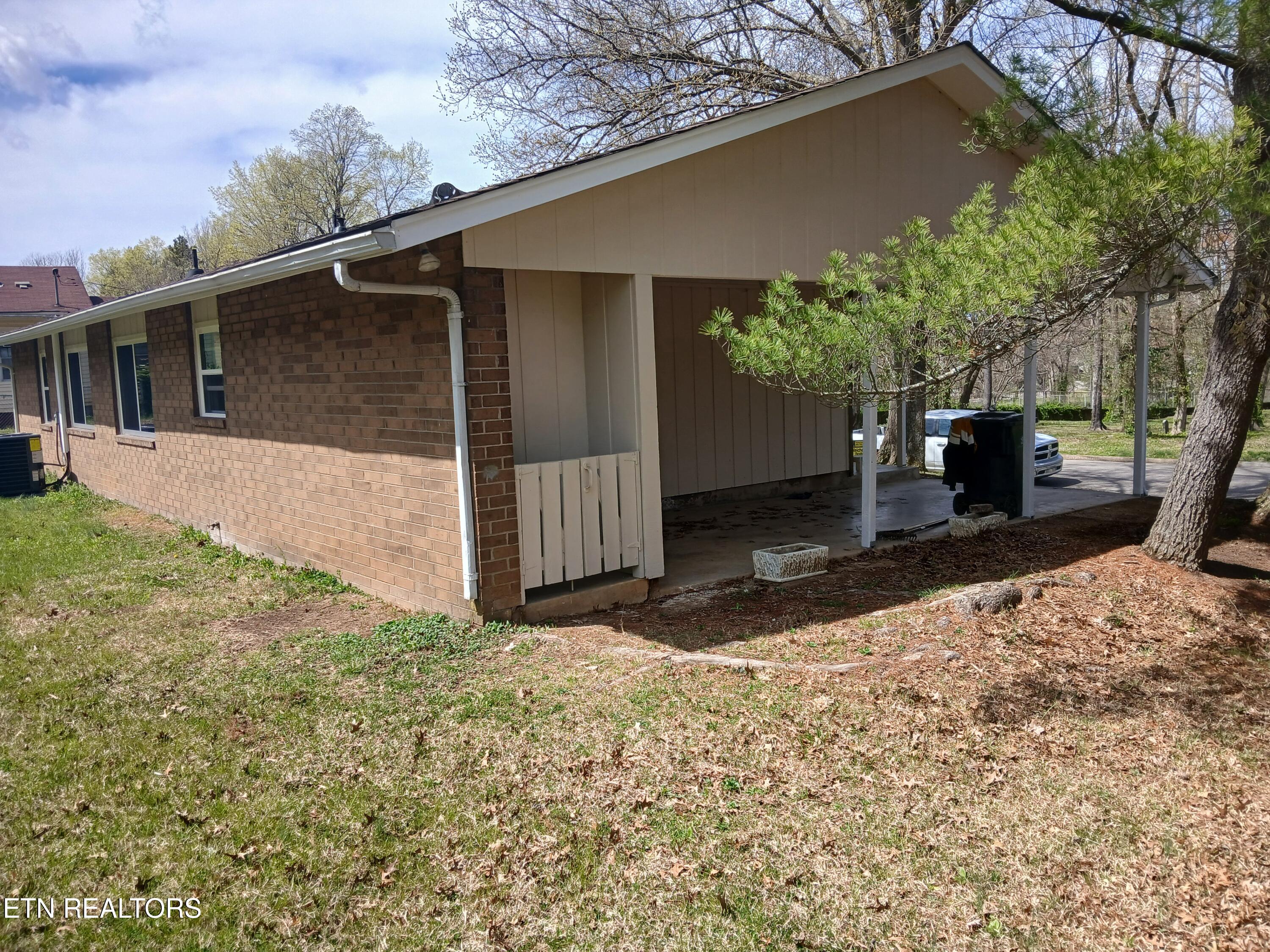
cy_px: 476
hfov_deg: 67.3
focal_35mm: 26
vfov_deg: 53.1
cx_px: 635
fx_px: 954
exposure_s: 1/483
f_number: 1.8
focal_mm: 3.98
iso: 20
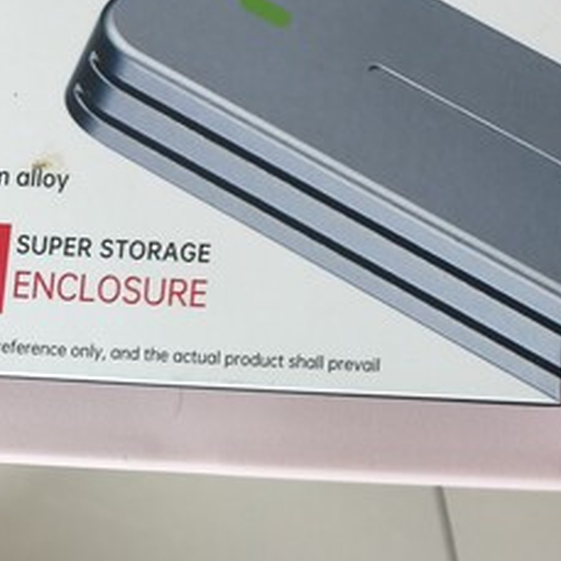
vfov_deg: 25.6
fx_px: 1173
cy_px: 7
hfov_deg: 24.1
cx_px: 696
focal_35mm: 64
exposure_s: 1/60
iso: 250
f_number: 1.62
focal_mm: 6.45
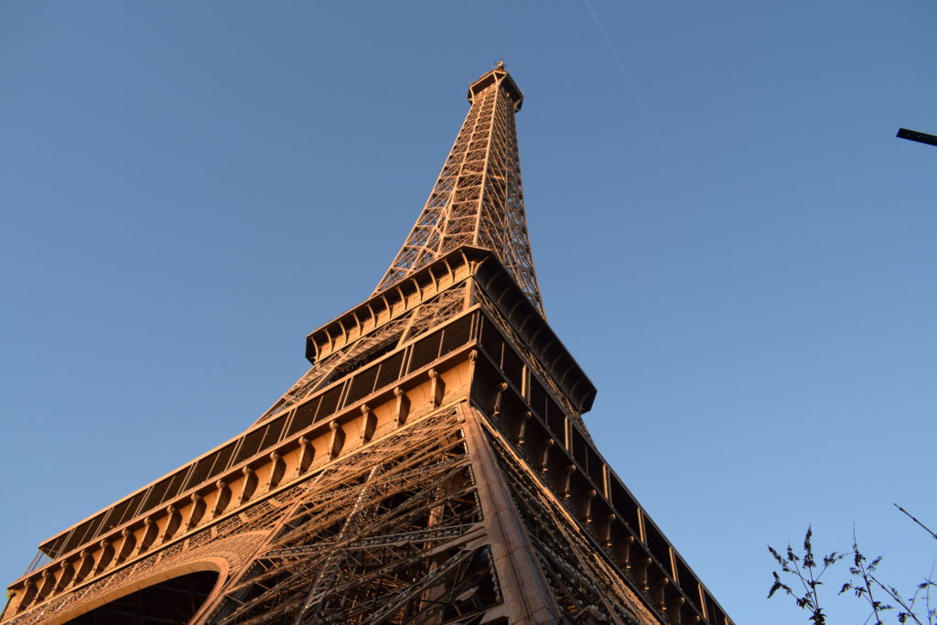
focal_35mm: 30
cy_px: 312
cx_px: 468
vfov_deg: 43.6
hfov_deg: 61.9
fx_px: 781
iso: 400
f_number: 8
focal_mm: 20
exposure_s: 1/250
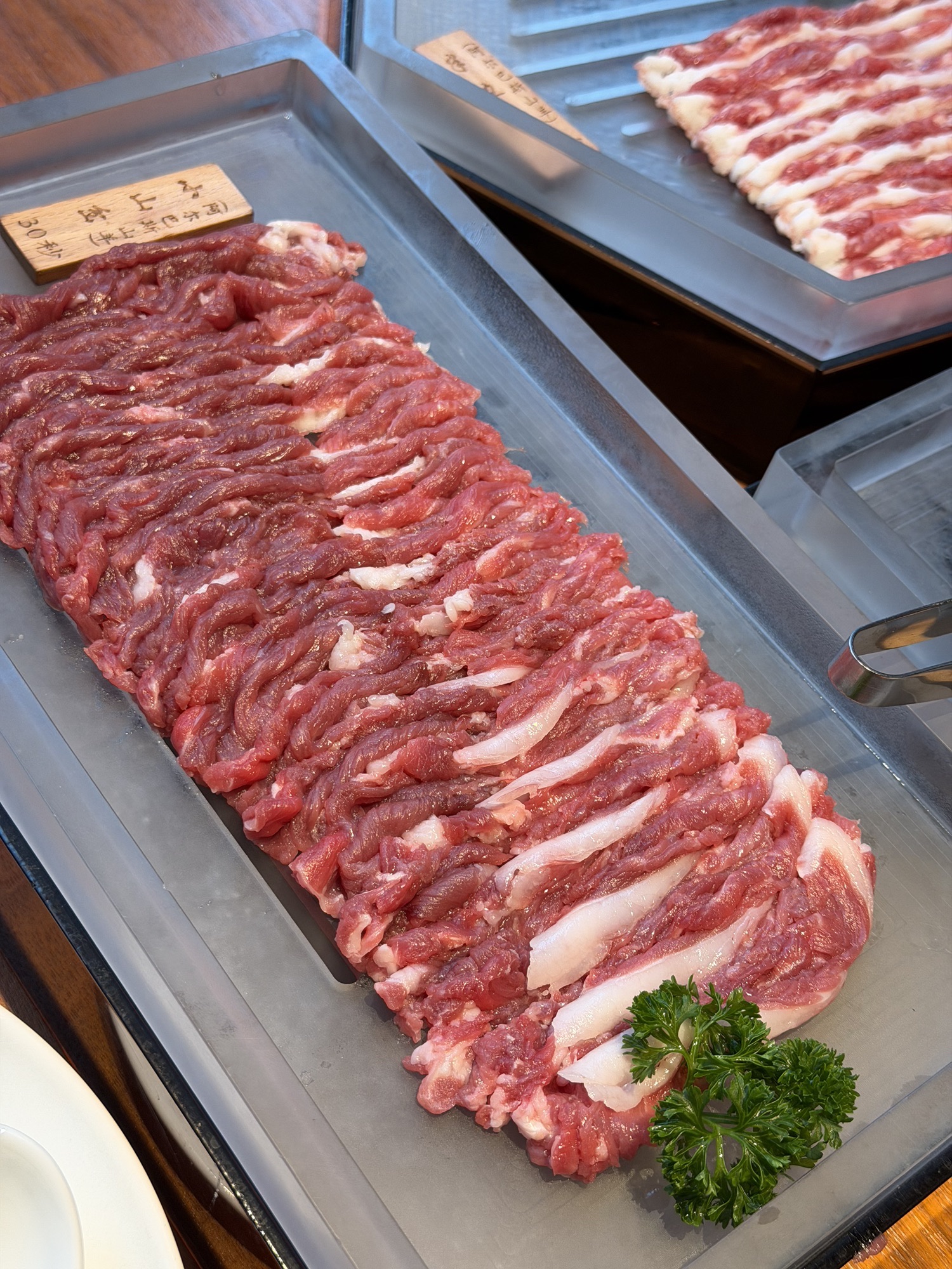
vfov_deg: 39.7
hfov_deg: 30.3
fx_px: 1760
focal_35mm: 48
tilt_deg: -52.1
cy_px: 634
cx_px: 476
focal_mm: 6.76
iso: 80
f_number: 1.78
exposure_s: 1/121
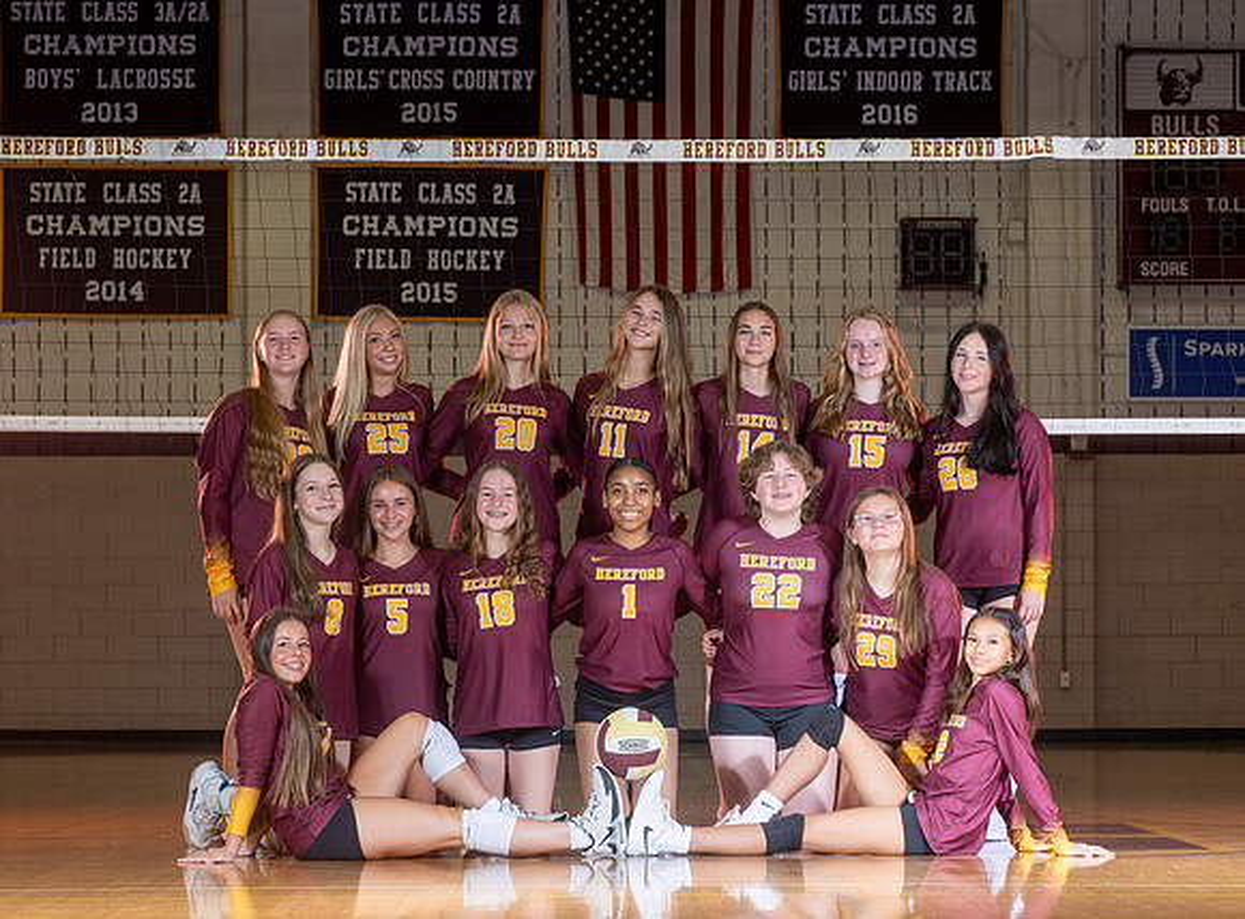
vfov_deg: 13.4
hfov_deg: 18.1
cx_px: 593
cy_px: 560
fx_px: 3912
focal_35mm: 109
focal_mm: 70
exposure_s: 1/125
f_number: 5.6
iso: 100
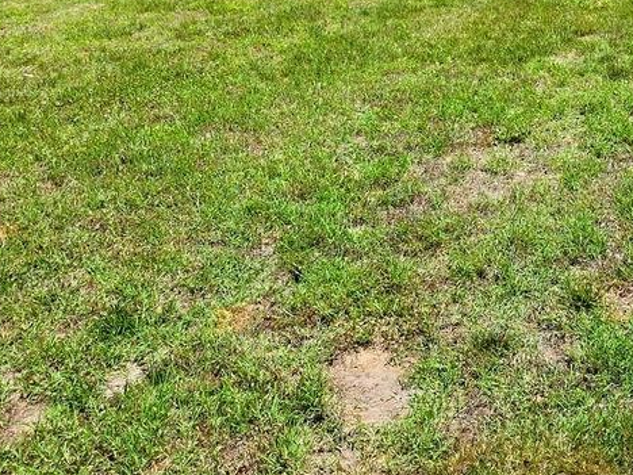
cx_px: 586
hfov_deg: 42.4
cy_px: -1
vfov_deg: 33.0
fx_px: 731
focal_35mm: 40
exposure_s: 1/2186
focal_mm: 2.2
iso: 40
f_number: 1.9
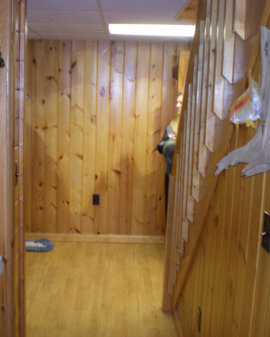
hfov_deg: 30.1
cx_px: 98
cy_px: 169
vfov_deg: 37.3
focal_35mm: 50
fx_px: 499
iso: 150
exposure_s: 1/30
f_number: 3.1
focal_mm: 6.3
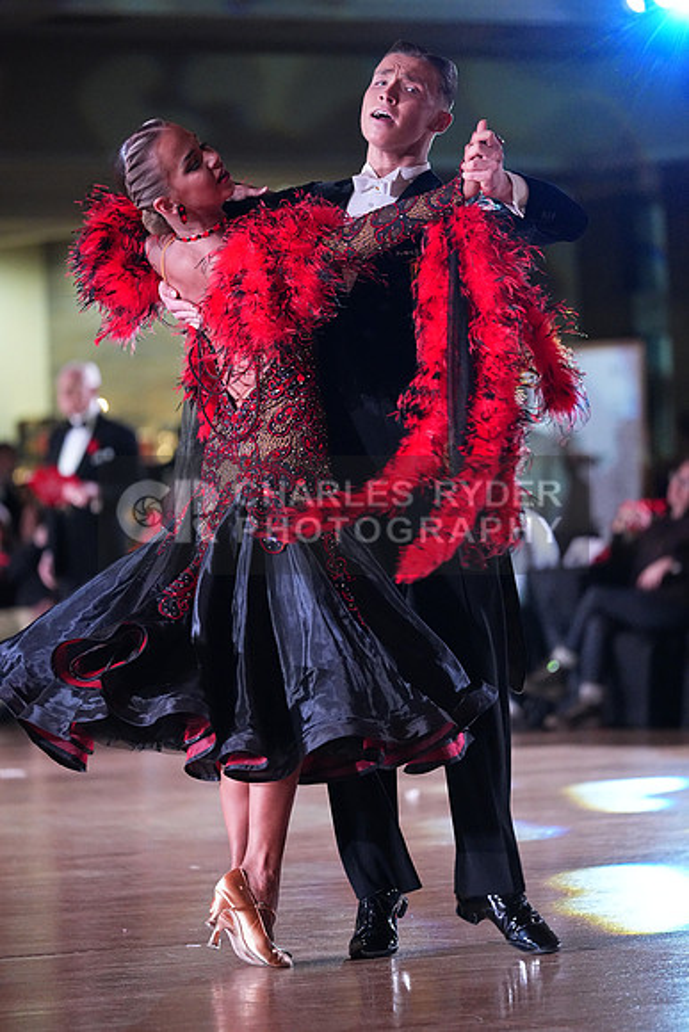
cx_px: 344
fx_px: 5738
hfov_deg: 6.9
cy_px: 516
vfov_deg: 10.3
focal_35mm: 200
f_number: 4
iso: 8000
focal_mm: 200
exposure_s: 1/400
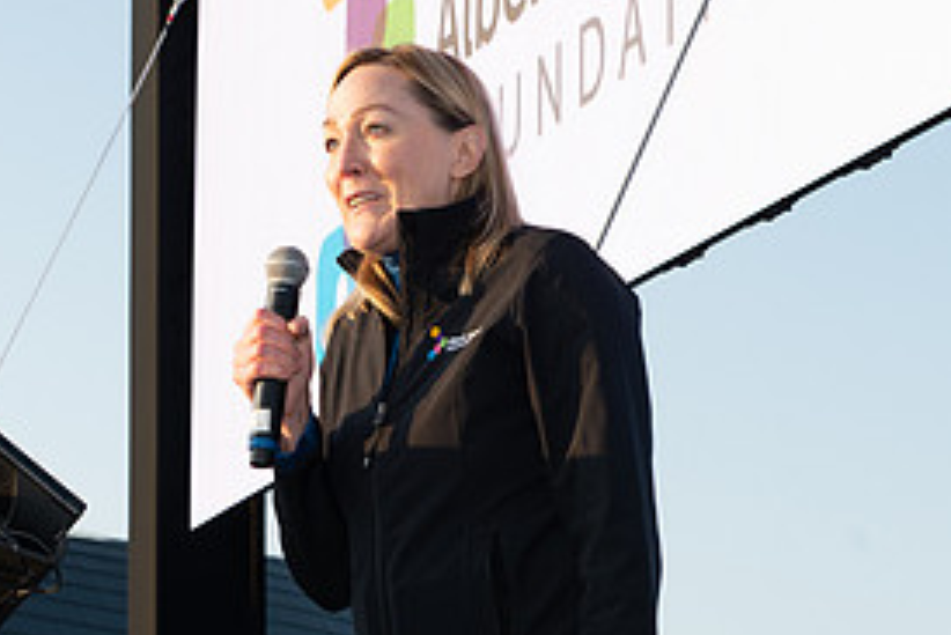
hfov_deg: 13.8
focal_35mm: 148
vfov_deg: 9.3
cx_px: 233
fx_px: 3912
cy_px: 446
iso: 250
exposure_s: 1/160
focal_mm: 70
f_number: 9
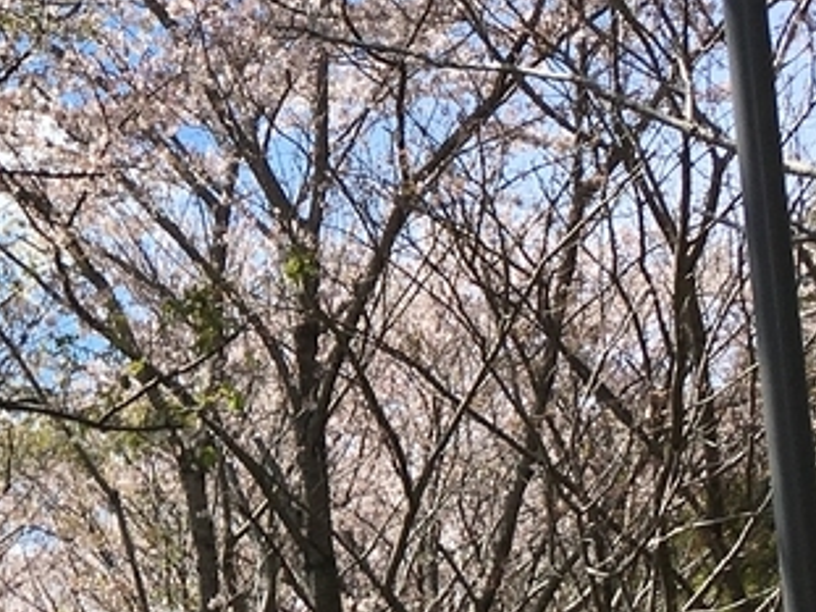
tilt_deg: +15.1
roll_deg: +0.8
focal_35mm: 112
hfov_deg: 16.8
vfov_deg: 13.2
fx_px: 2639
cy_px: 362
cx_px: -176
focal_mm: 4.15
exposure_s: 1/1748
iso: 25
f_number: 2.2
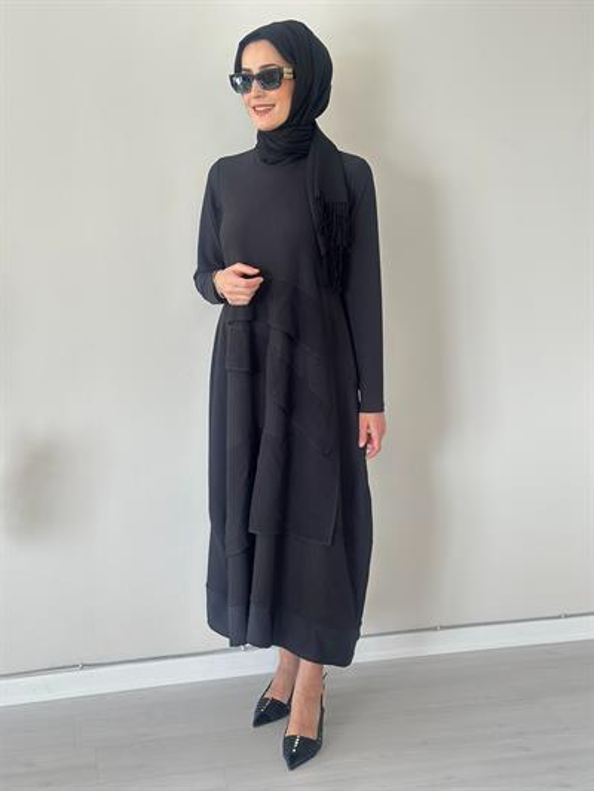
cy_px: 396
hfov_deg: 30.3
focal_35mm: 48
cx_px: 297
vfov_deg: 39.6
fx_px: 1098
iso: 125
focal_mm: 6.86
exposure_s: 1/136
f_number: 1.78
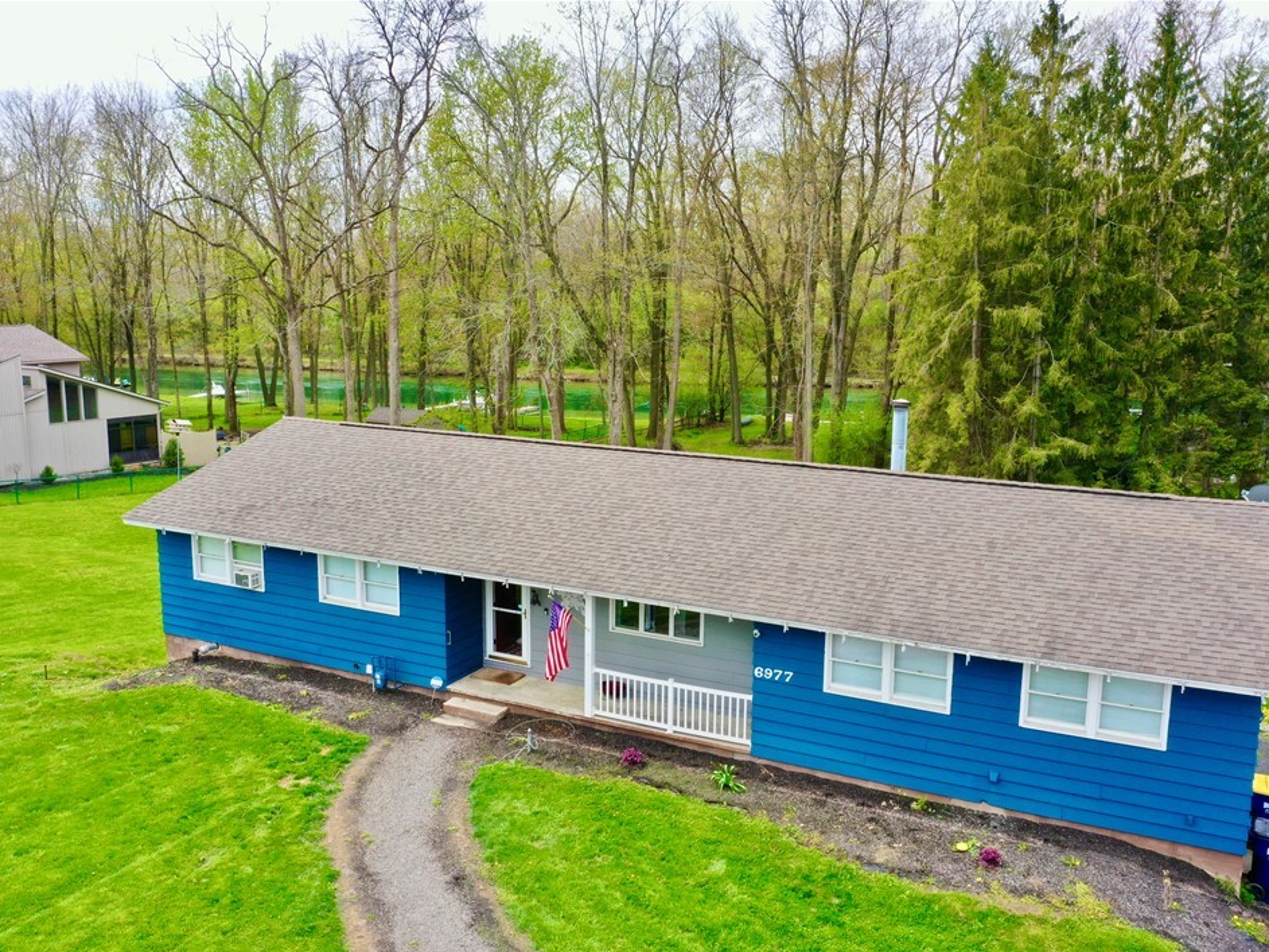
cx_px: 659
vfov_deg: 45.4
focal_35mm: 31
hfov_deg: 58.3
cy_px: 486
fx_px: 1136
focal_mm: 10.26
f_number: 10
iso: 100
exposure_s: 1/80
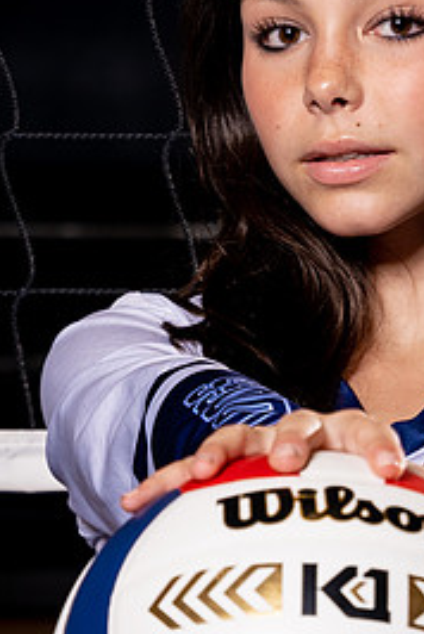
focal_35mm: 259
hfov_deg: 5.3
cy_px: 446
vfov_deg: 7.9
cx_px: 357
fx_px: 4563
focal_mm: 68
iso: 250
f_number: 5.6
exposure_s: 1/125
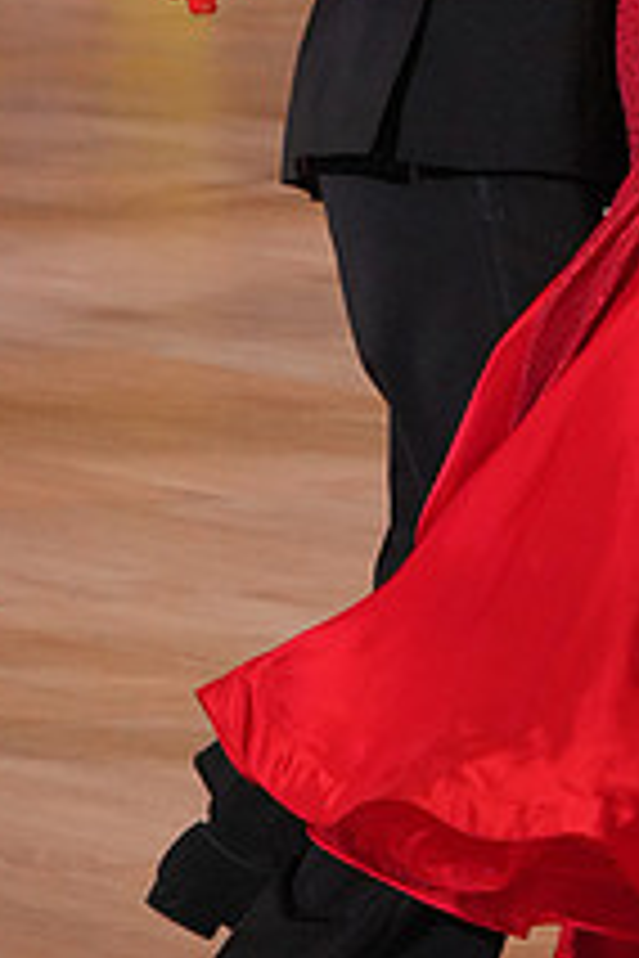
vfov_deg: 5.8
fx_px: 9371
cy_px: -202
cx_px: 731
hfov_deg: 3.9
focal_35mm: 352
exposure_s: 1/400
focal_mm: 129
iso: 5000
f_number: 8
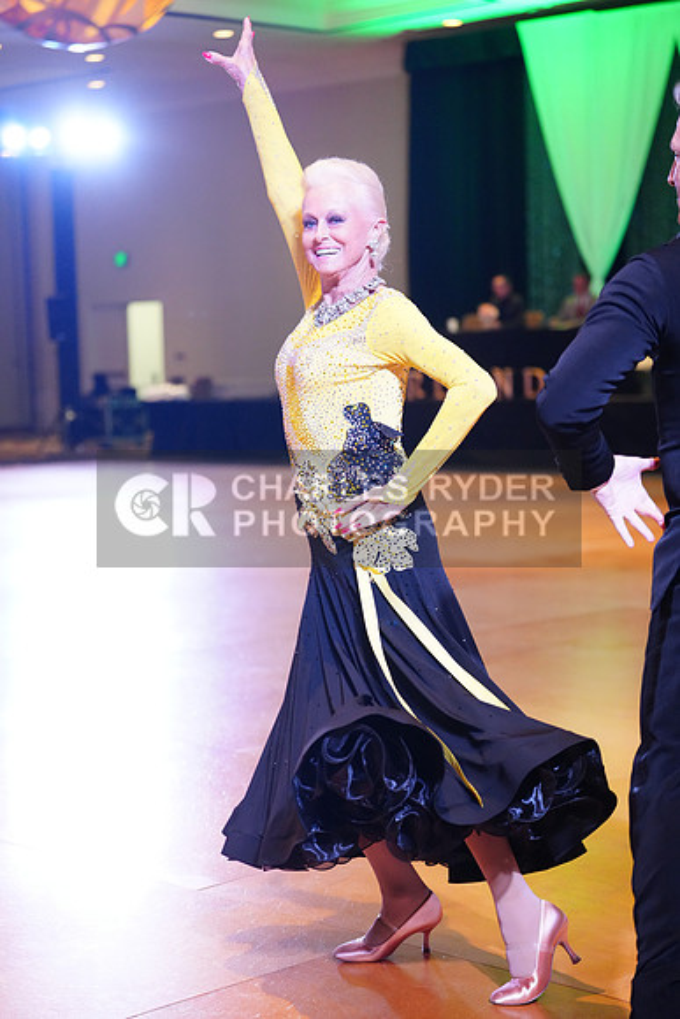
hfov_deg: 19.5
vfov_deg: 28.8
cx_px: 340
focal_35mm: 70
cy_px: 510
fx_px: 1982
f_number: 2.8
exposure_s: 1/400
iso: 5000
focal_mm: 70
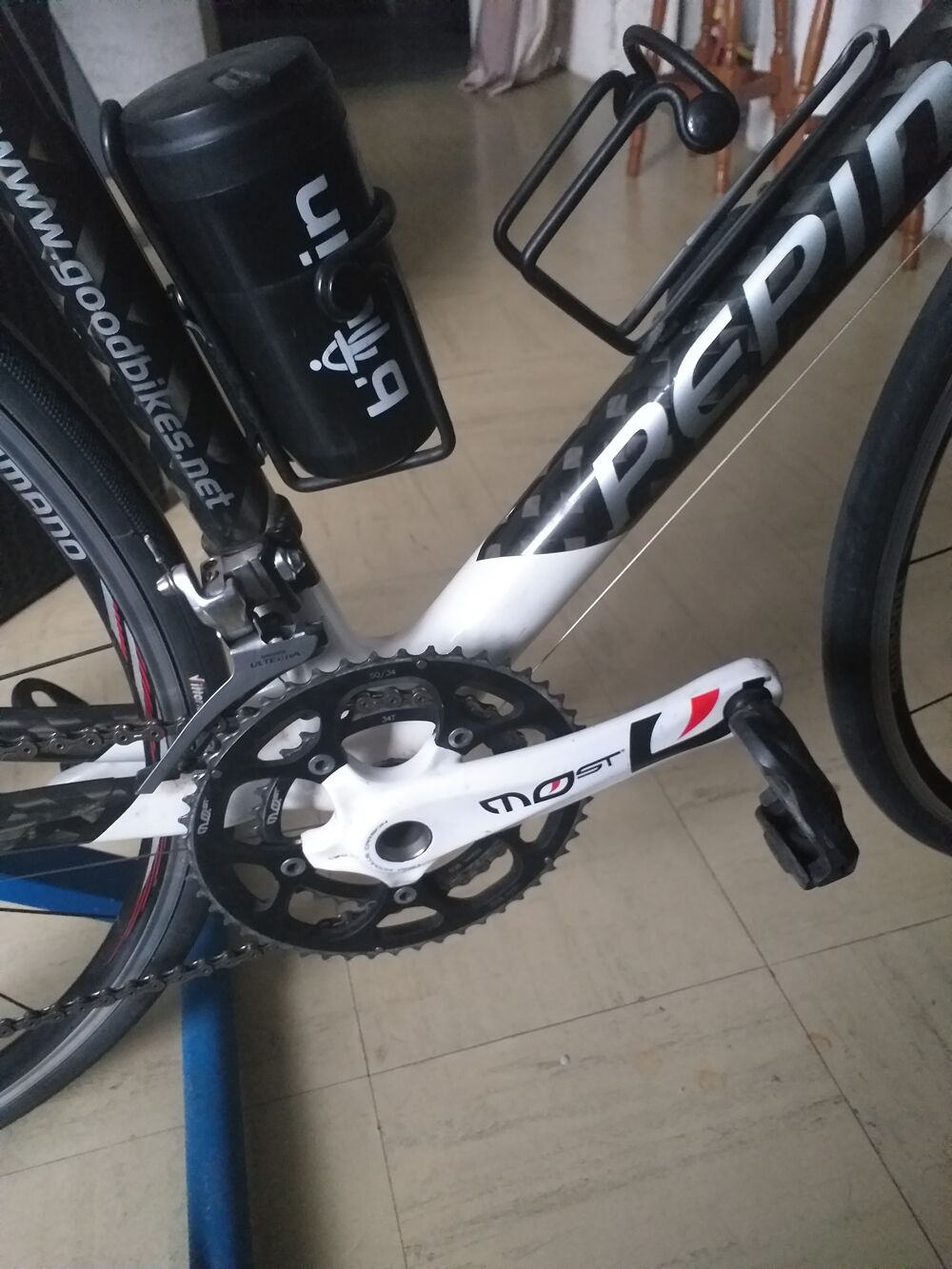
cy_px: 634
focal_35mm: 27
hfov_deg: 51.4
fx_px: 990
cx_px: 476
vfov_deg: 65.3
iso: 400
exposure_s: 1/20
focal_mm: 3.6
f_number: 1.9
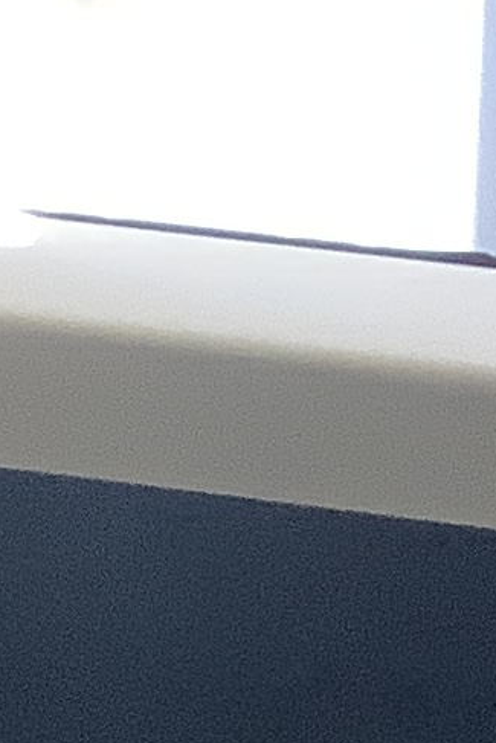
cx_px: 189
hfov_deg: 6.4
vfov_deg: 8.7
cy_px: 1777
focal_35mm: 216
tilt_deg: -59.6
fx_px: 4460
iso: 250
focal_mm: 3.3
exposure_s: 1/60
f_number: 2.4
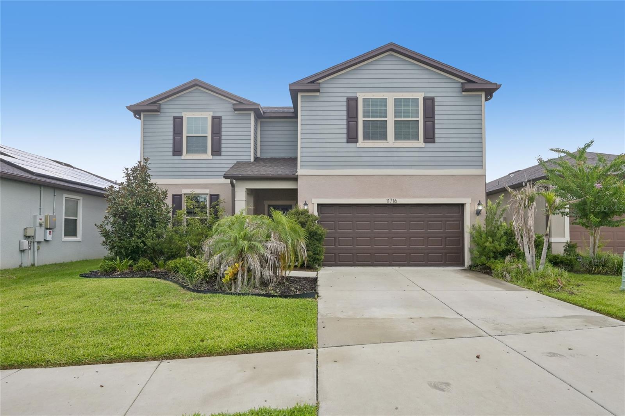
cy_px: 208
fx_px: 356
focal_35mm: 20
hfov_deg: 82.6
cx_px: 312
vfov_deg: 60.7
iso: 400
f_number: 8
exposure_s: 1/400
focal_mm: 20.5
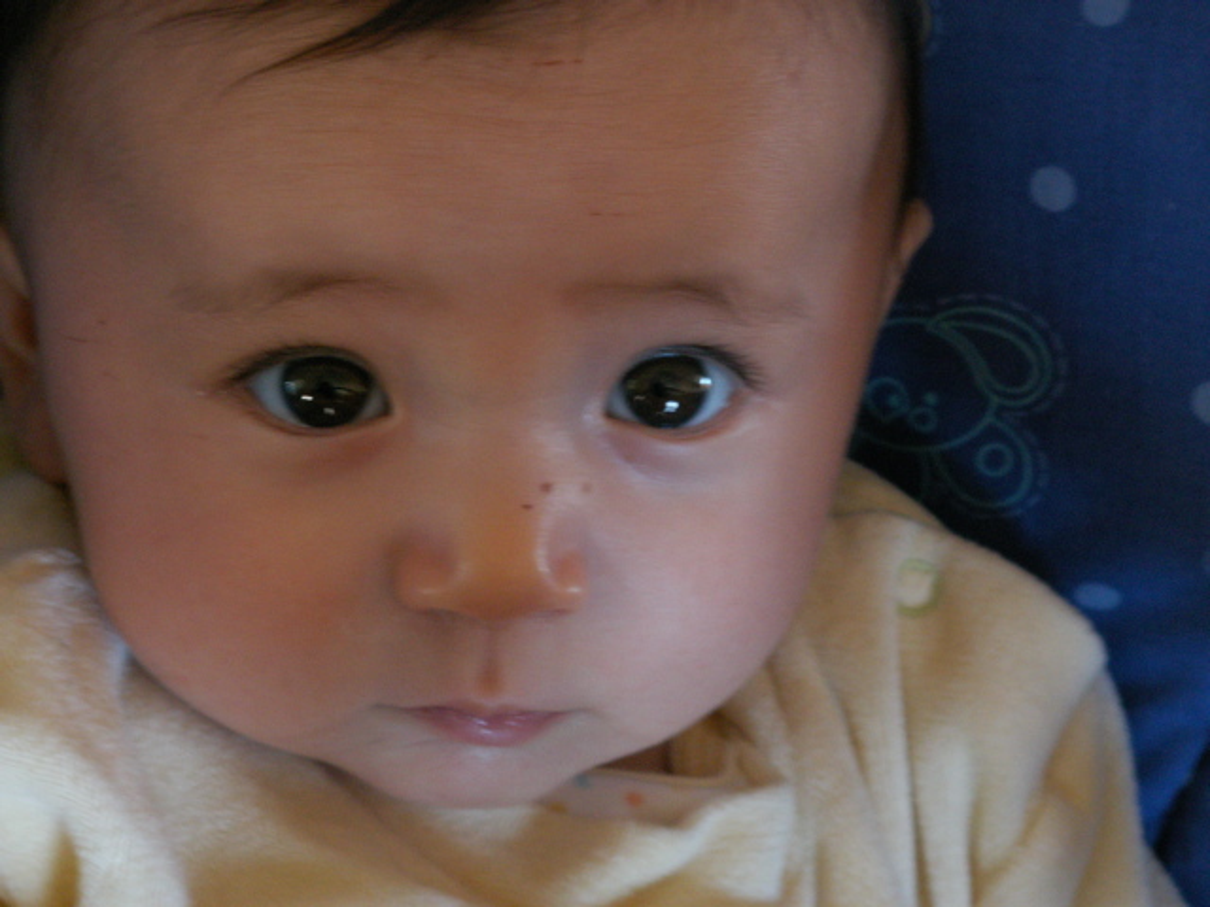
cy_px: 454
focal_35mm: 119
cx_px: 605
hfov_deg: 16.6
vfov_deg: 12.5
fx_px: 4160
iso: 160
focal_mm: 19.38
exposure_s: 1/15
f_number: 4
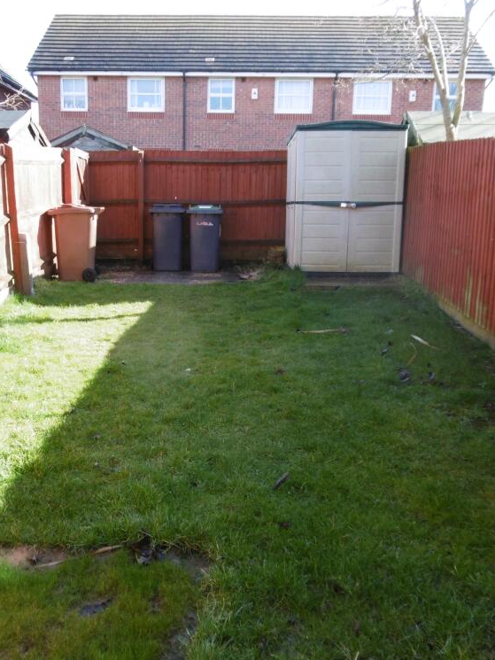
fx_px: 629
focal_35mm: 33
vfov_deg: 55.3
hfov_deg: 42.8
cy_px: 338
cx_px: 209
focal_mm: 4.3
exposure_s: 1/160
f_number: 3.1
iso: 100
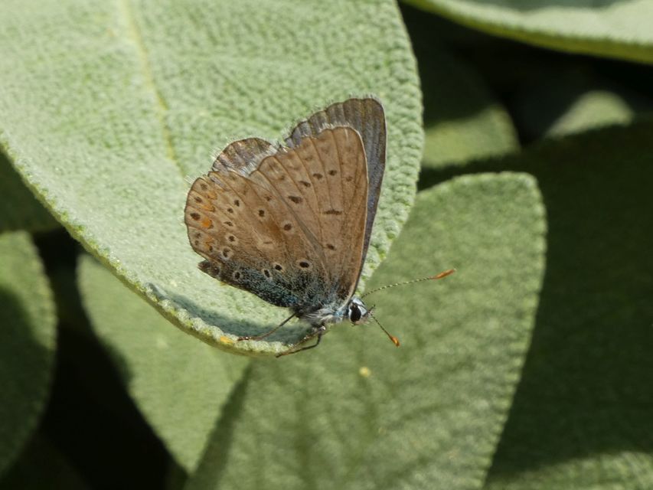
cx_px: 326
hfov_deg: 3.8
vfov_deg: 2.9
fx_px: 9716
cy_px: 245
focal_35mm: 515
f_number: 5.6
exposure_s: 1/125
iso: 80
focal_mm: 92.3
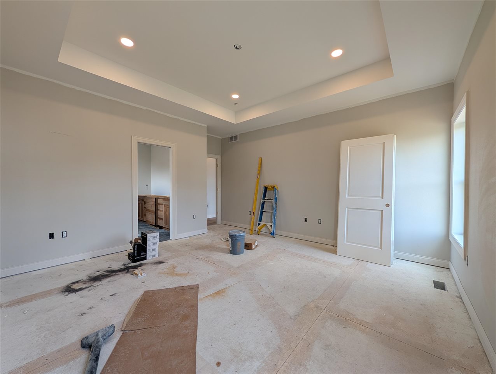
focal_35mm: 12
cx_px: 248
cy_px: 187
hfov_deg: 110.5
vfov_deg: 94.6
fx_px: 172
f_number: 1.7
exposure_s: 1/133
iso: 40
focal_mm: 2.02
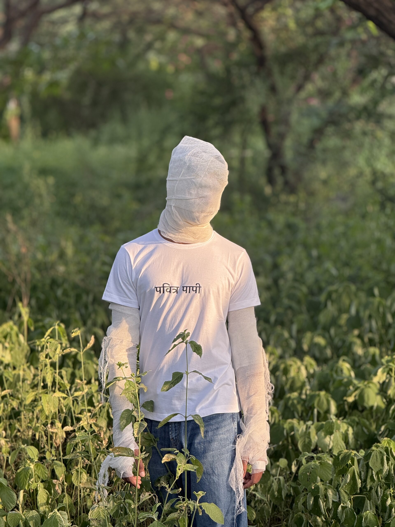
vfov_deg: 16.4
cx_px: 198
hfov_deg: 12.3
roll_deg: +0.4
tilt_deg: -4.8
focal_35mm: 120
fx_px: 1826
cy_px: 264
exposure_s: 1/142
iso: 64
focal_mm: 15.66
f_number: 2.8
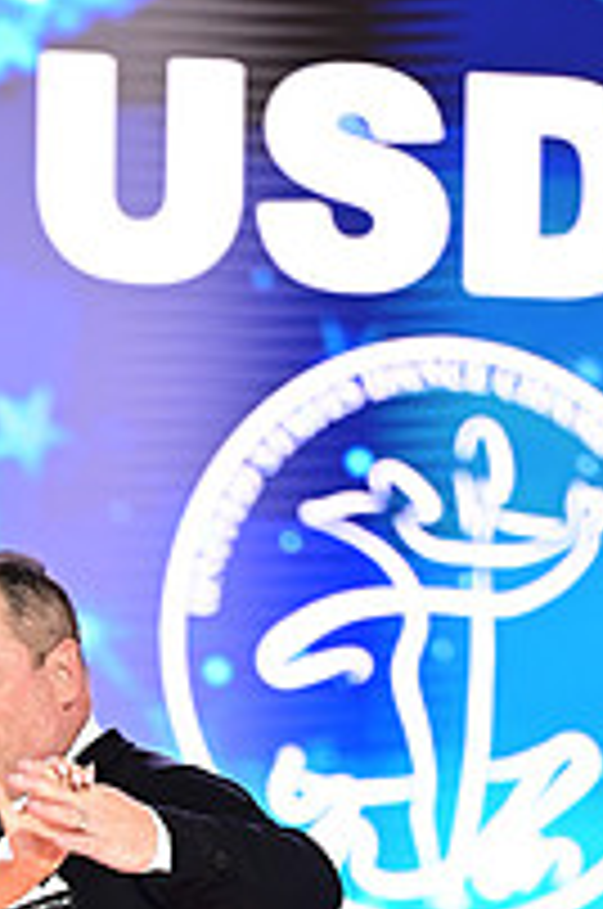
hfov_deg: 4.0
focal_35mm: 345
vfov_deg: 5.9
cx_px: -112
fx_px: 8697
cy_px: 1251
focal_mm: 120
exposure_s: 1/250
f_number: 2.8
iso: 1600
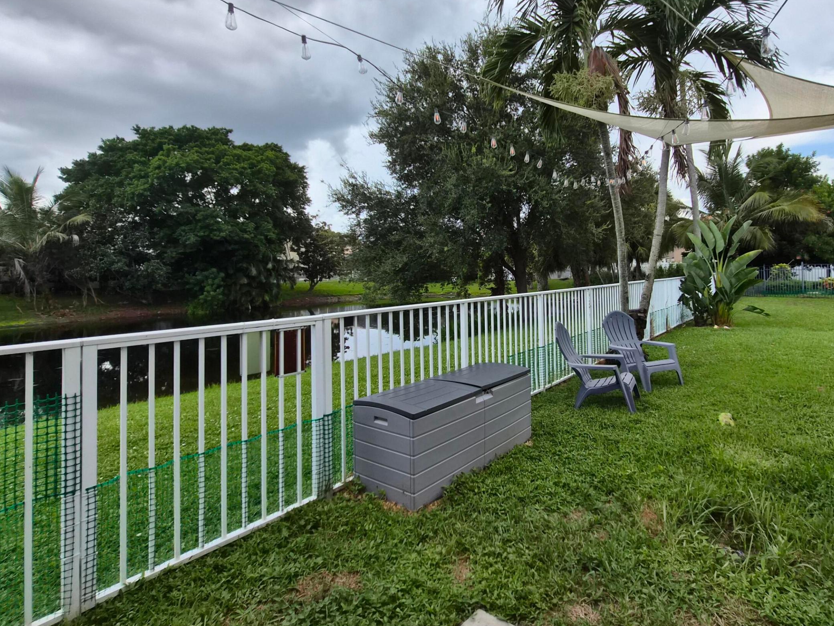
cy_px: 262
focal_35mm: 18
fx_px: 434
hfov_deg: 87.2
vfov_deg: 71.1
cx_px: 475
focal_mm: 1.7
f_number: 2.2
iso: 25
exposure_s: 1/840
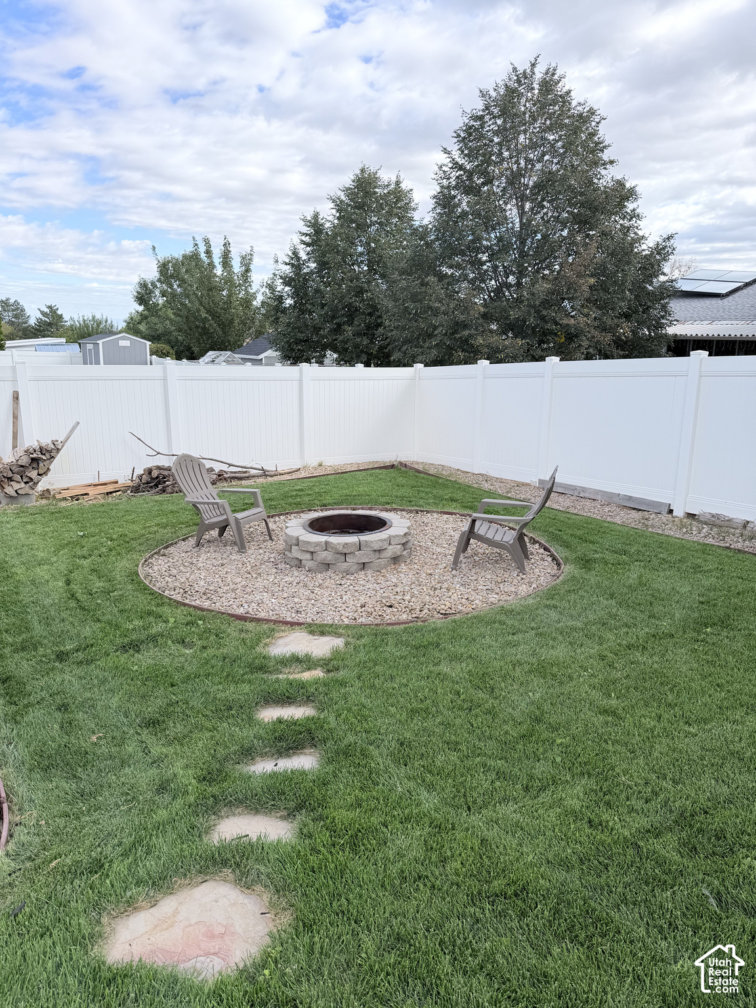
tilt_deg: -14.5
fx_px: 699
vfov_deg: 71.6
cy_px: 504
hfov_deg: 56.8
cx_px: 378
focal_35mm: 24
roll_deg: -0.8
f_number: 1.78
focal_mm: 6.76
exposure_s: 1/2299
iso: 80
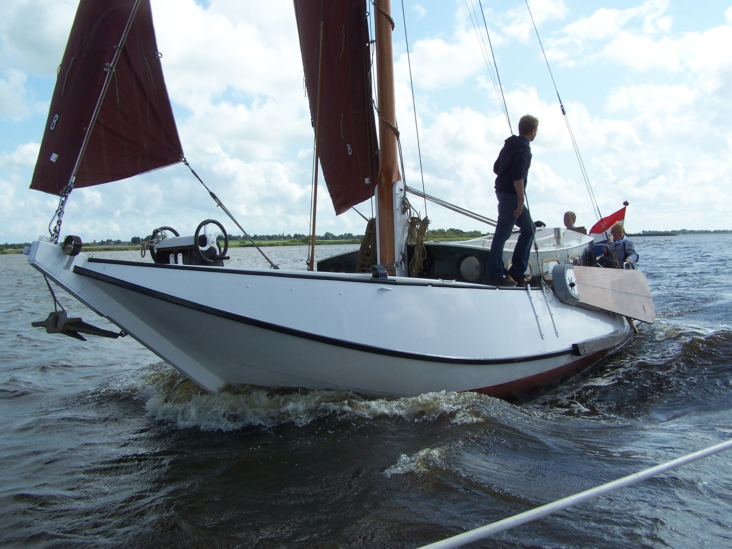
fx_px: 804
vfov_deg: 37.7
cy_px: 274
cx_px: 366
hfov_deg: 49.0
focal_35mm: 38
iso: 80
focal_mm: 6.3
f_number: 4
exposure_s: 1/750
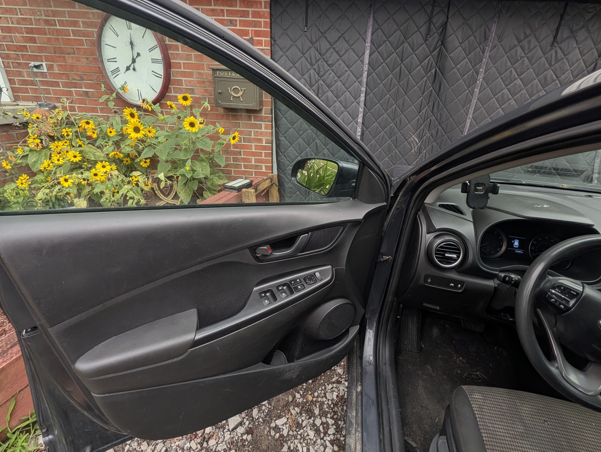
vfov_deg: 85.3
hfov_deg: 101.9
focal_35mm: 14
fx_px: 243
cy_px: 194
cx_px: 317
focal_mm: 2.02
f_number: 1.7
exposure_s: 1/404
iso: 51
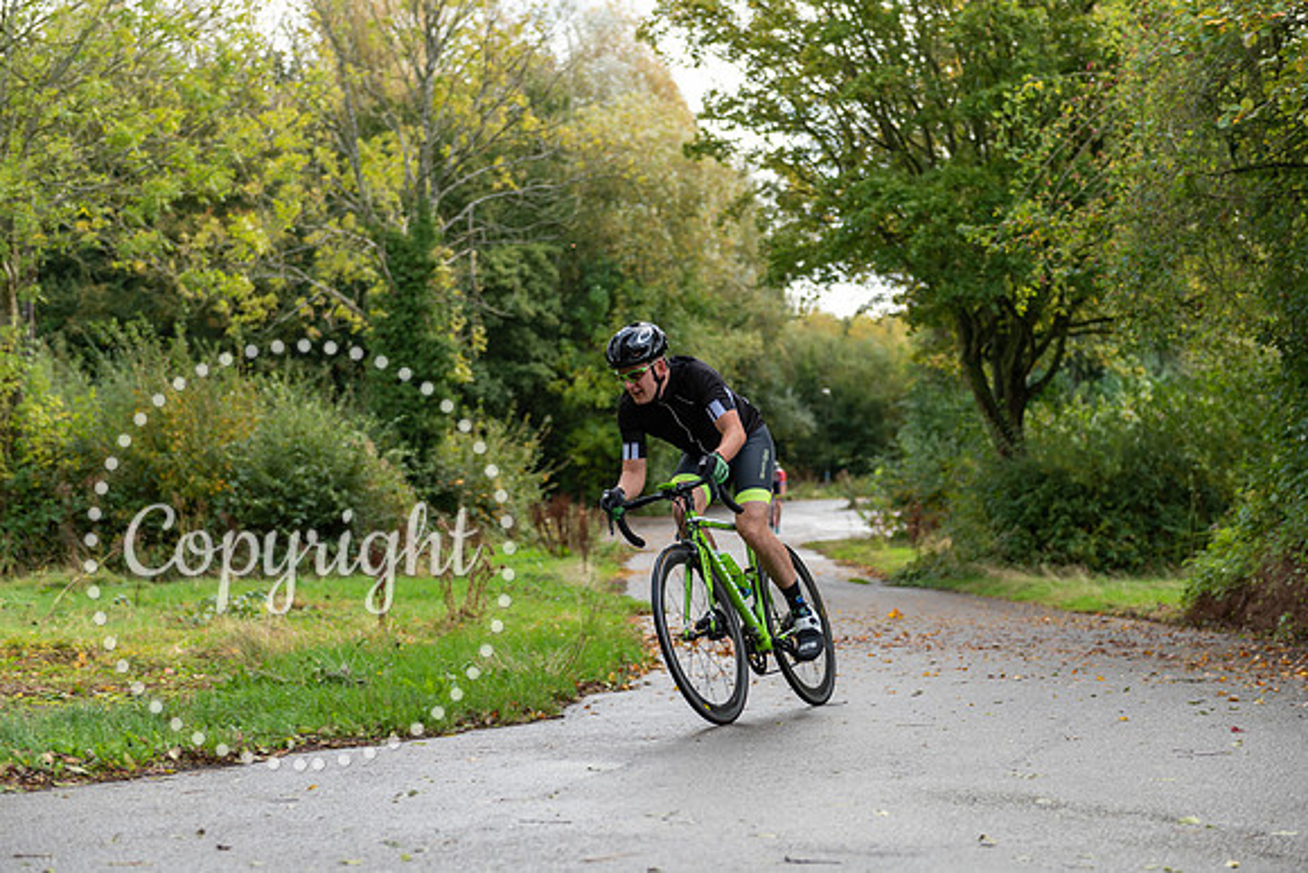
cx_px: 654
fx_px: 2253
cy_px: 436
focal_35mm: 62
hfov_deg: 32.4
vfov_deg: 21.9
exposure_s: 1/400
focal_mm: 62
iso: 200
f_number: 3.2
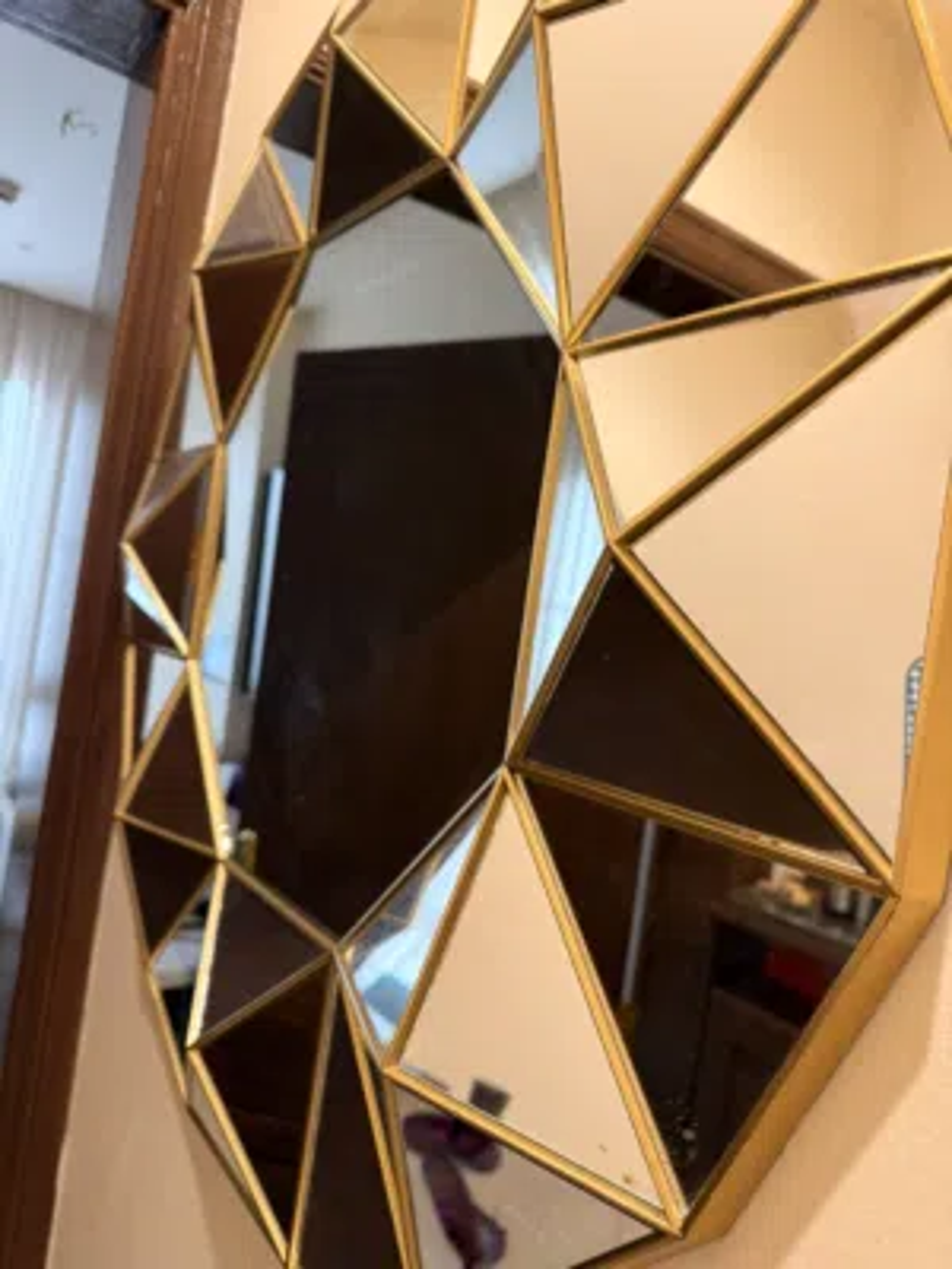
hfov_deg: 56.8
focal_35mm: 24
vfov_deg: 71.6
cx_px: 476
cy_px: 634
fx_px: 880
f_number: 1.78
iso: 160
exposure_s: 1/50
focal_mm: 6.76
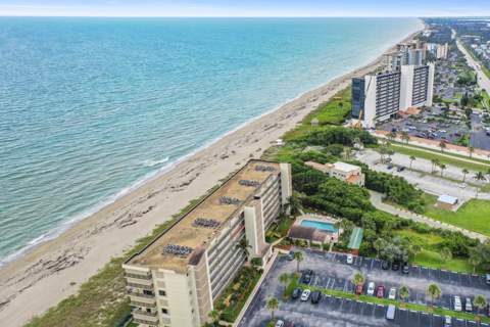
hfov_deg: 65.5
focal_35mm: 28
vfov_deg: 46.4
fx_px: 381
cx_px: 245
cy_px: 164
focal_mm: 10.26
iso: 100
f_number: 2.8
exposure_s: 1/240
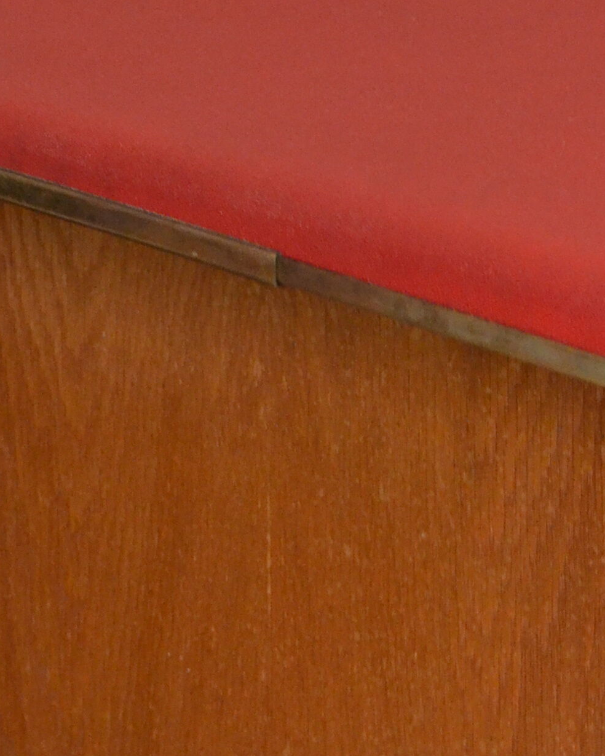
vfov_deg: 15.8
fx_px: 2596
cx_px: 526
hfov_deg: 13.2
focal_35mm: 116
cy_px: 968
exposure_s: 1/8
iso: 1600
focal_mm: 22
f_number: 4
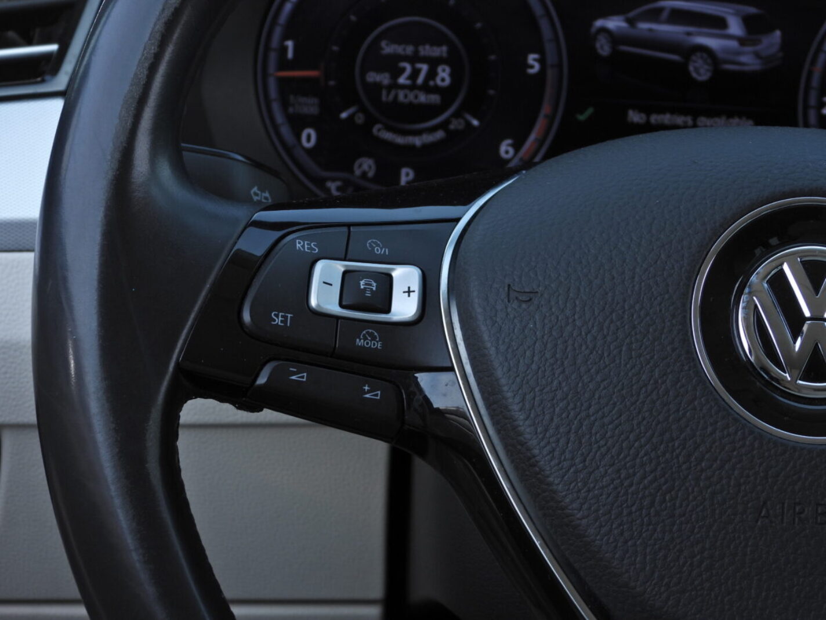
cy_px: 310
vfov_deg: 12.9
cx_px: 413
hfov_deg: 17.1
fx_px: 2744
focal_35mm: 115
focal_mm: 20.7
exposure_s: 1/200
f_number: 4.5
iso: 100
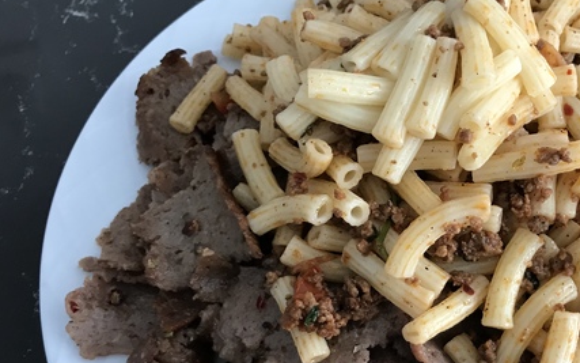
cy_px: 277
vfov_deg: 26.5
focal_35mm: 48
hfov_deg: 40.9
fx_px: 759
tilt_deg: -65.1
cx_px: 417
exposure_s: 1/20
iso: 40
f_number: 1.8
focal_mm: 3.99
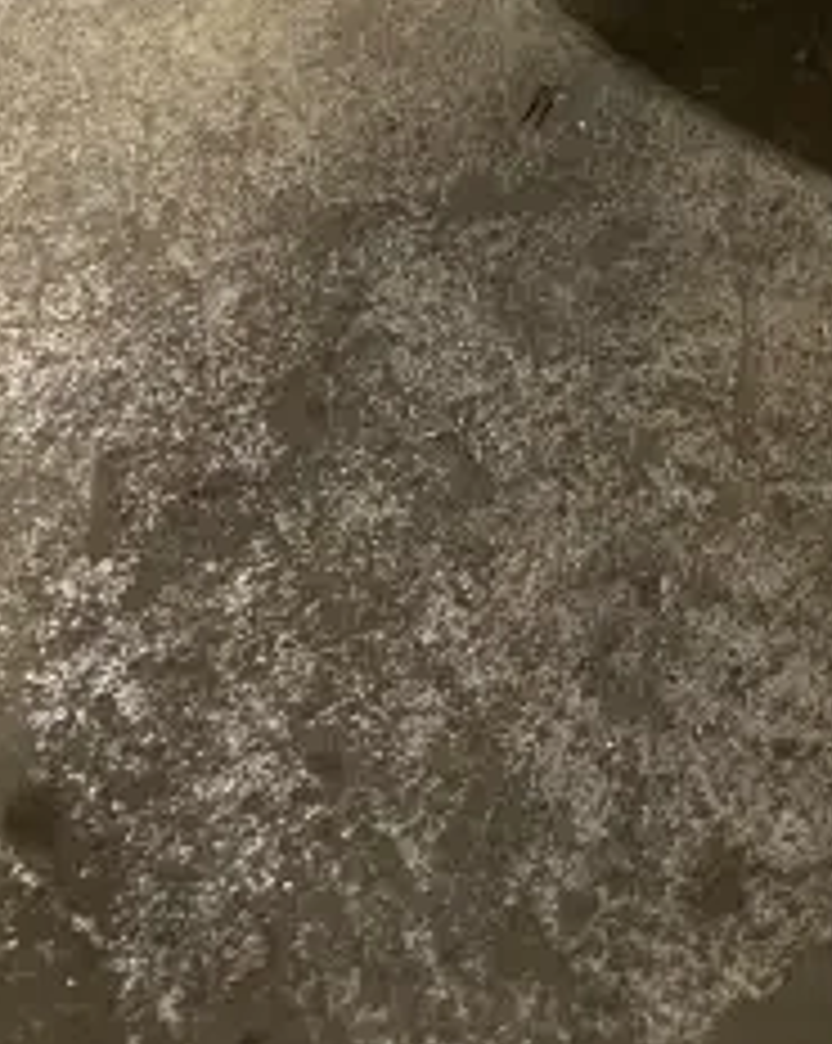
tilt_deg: -46.4
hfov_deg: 15.6
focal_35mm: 89
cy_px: -497
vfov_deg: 19.0
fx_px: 2745
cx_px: 1336
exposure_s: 1/80
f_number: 1.8
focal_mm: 4.25
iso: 125
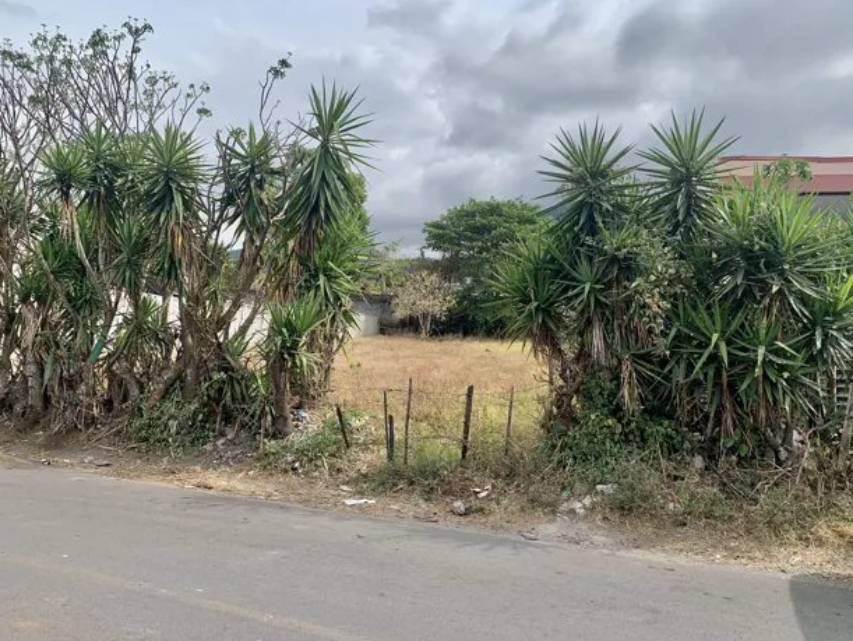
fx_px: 666
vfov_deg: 51.4
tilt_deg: +5.6
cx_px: 439
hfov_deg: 65.3
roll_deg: -1.3
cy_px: 314
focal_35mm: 27
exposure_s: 1/2208
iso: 25
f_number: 1.8
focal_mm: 4.25
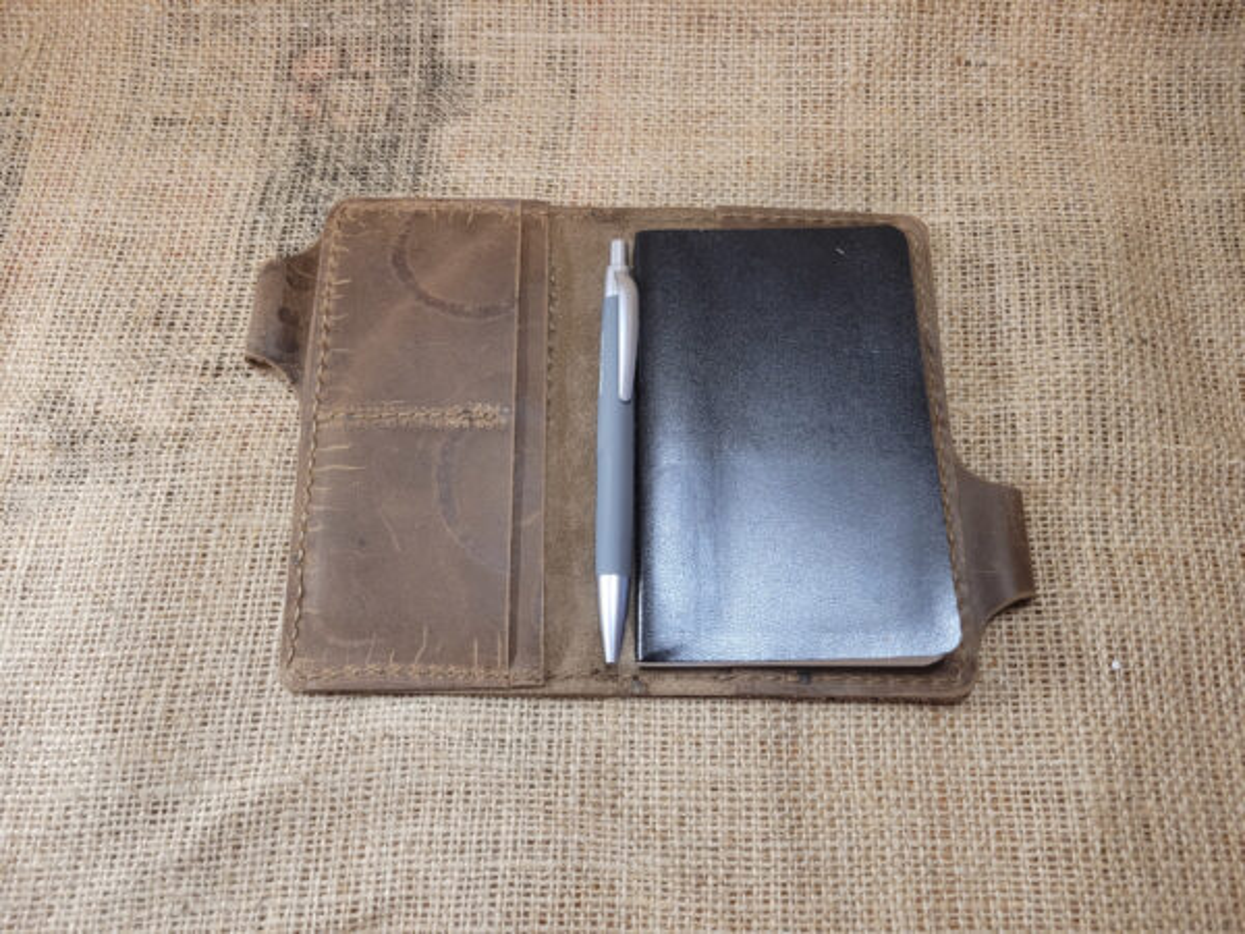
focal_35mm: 26
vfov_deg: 53.1
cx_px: 622
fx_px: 935
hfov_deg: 67.3
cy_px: 467
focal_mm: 5.4
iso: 320
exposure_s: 1/40
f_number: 1.8
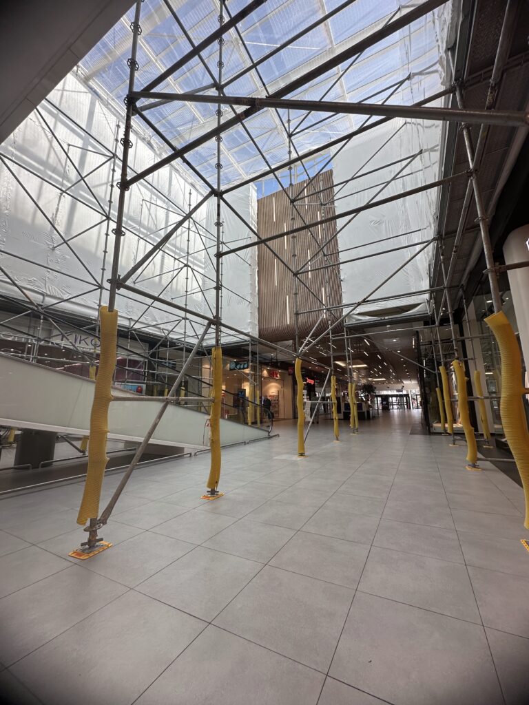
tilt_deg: +12.1
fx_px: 285
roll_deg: +1.2
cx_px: 264
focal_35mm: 14
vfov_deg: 102.1
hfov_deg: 85.7
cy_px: 352
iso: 40
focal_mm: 2.22
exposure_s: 1/189
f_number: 2.2
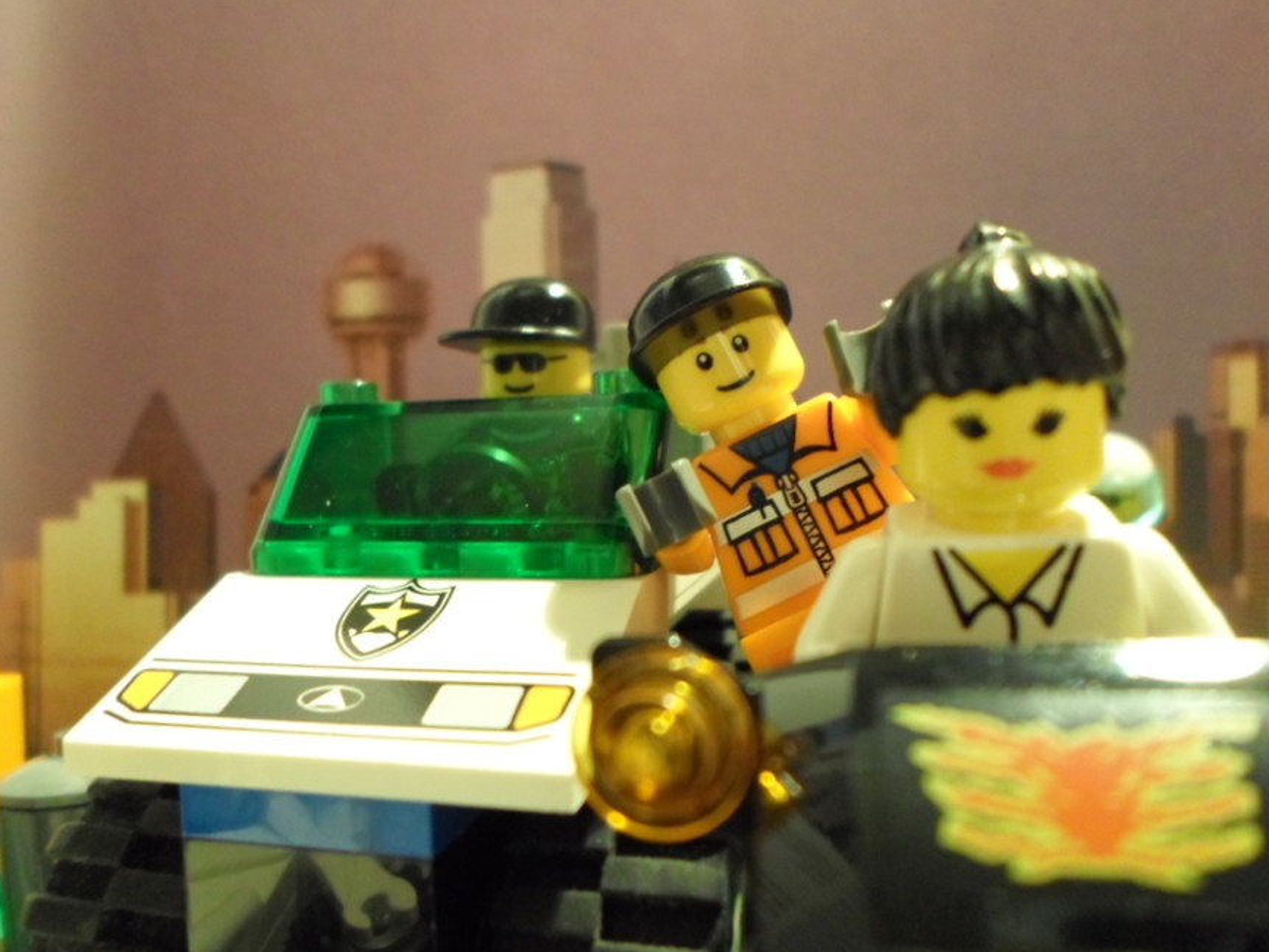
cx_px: 638
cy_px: 488
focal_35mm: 26
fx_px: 953
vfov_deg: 53.1
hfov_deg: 67.3
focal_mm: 4.5
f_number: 2.5
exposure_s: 1/8
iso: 400
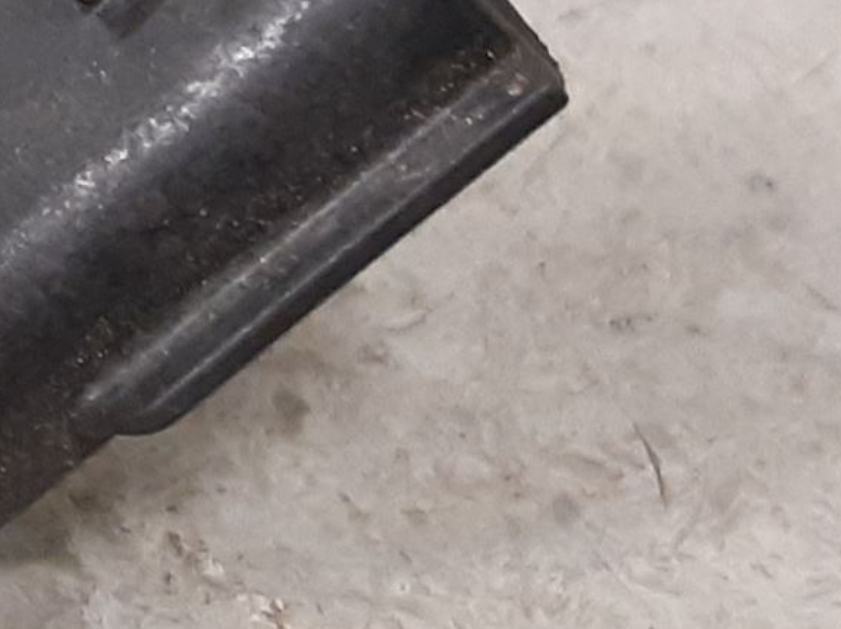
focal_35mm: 93
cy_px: 267
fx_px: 2258
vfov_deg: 15.9
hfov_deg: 18.6
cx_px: -432
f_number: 1.7
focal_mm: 3.93
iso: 200
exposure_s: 1/25
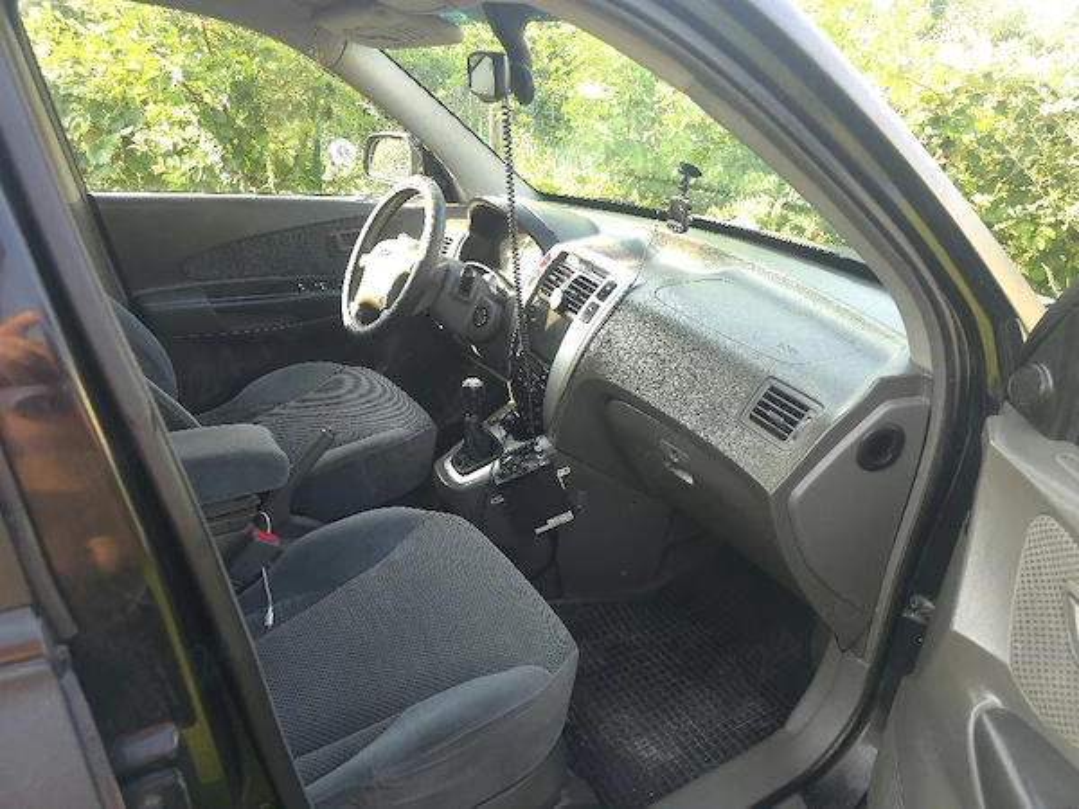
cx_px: 540
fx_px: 717
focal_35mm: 23
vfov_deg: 58.9
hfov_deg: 73.9
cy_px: 404
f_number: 1.7
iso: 200
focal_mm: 6.3
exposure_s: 1/250
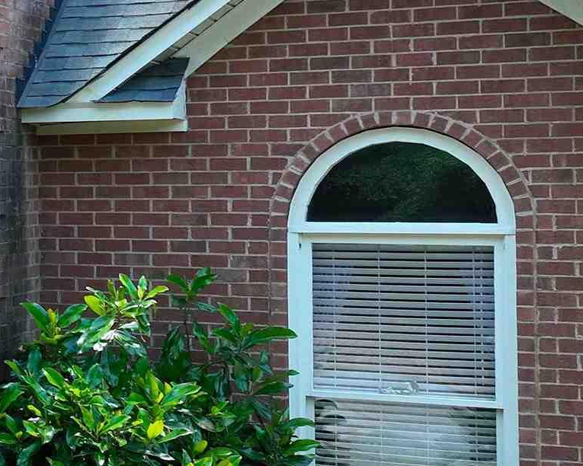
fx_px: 1622
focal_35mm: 94
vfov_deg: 16.3
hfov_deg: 16.5
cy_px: 169
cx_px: -515
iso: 320
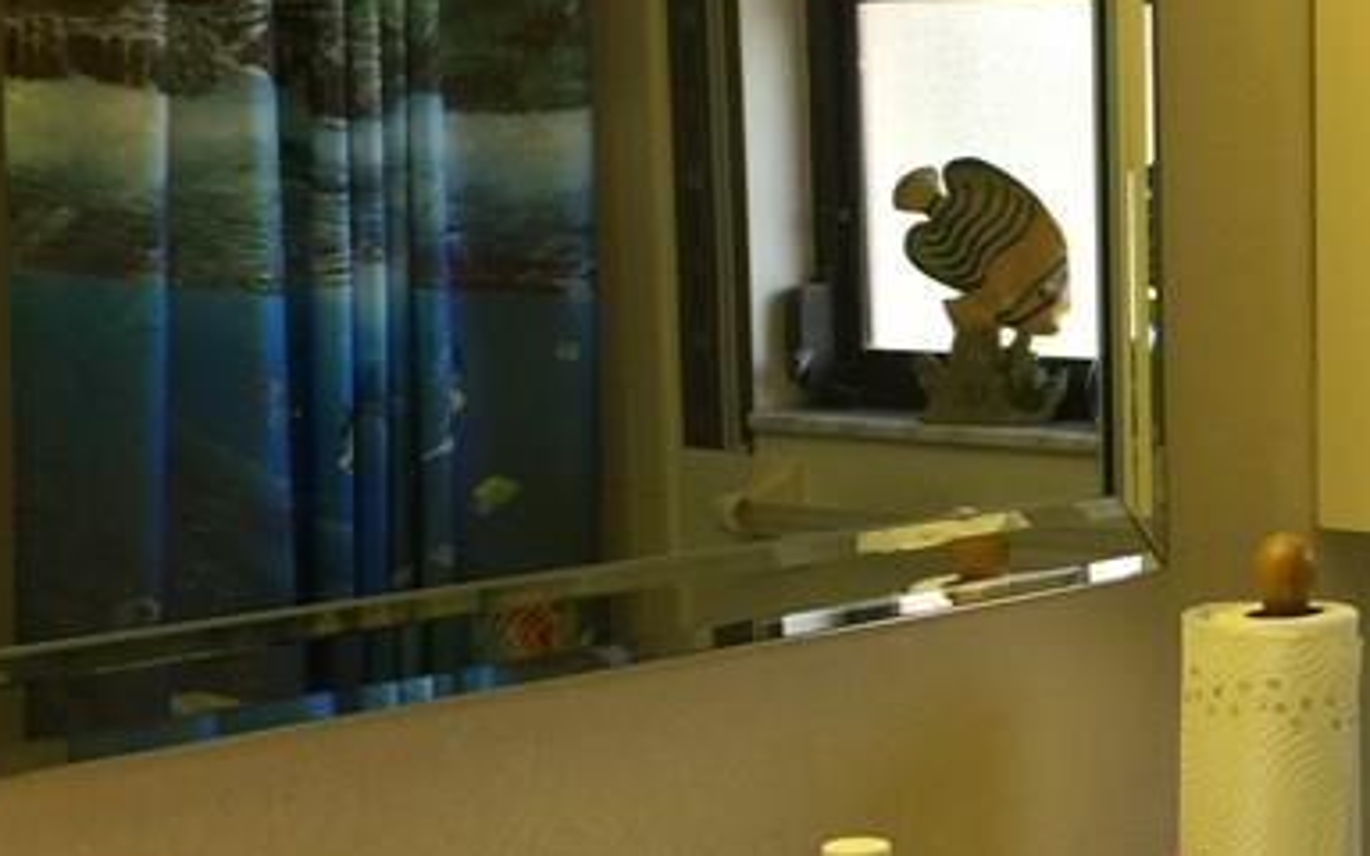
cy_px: 588
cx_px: 1495
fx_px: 3062
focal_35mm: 82
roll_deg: -1.3
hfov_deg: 23.7
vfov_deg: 15.9
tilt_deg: -9.2
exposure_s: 1/30
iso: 40
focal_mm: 4.15
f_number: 2.2
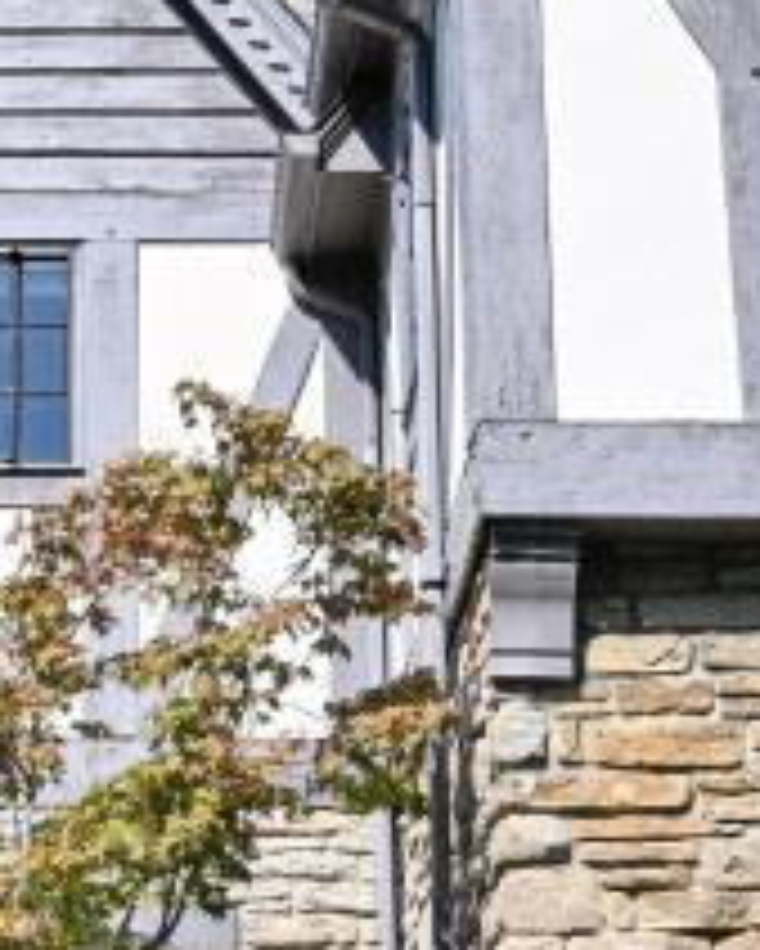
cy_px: 765
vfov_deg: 19.0
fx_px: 2810
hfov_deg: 15.3
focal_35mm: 100
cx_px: 130
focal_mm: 15
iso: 100
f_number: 6.3
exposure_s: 1/320
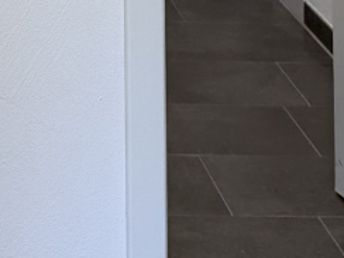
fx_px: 1461
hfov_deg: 13.1
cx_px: -56
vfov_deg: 9.0
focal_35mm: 147
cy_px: -386
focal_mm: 6.8
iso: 50
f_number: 1.8
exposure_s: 1/100
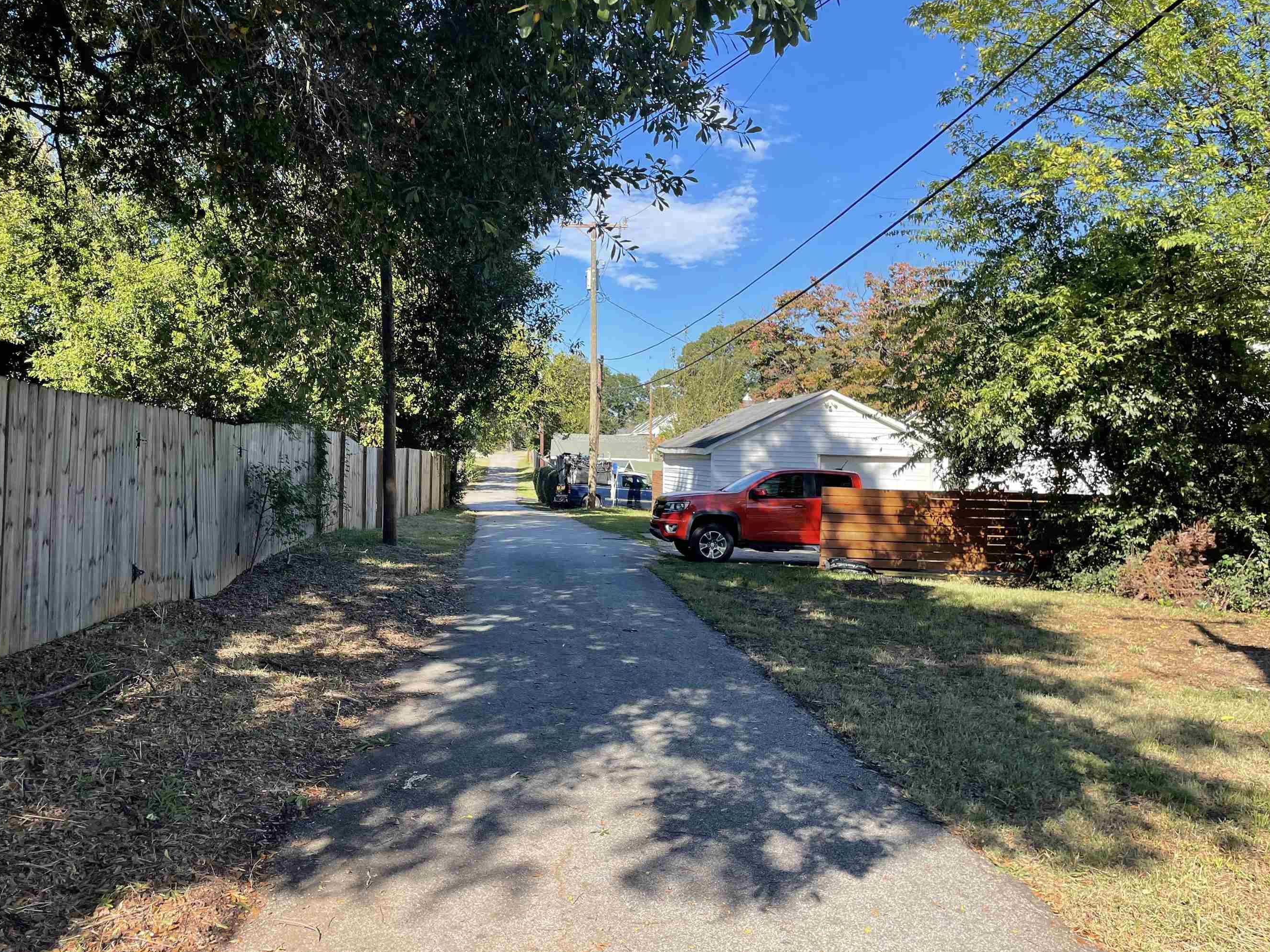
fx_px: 1101
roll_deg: -0.3
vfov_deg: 46.8
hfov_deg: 59.7
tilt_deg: -0.1
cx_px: 551
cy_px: 478
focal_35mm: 30
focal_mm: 4.2
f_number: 1.6
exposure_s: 1/1221
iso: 32
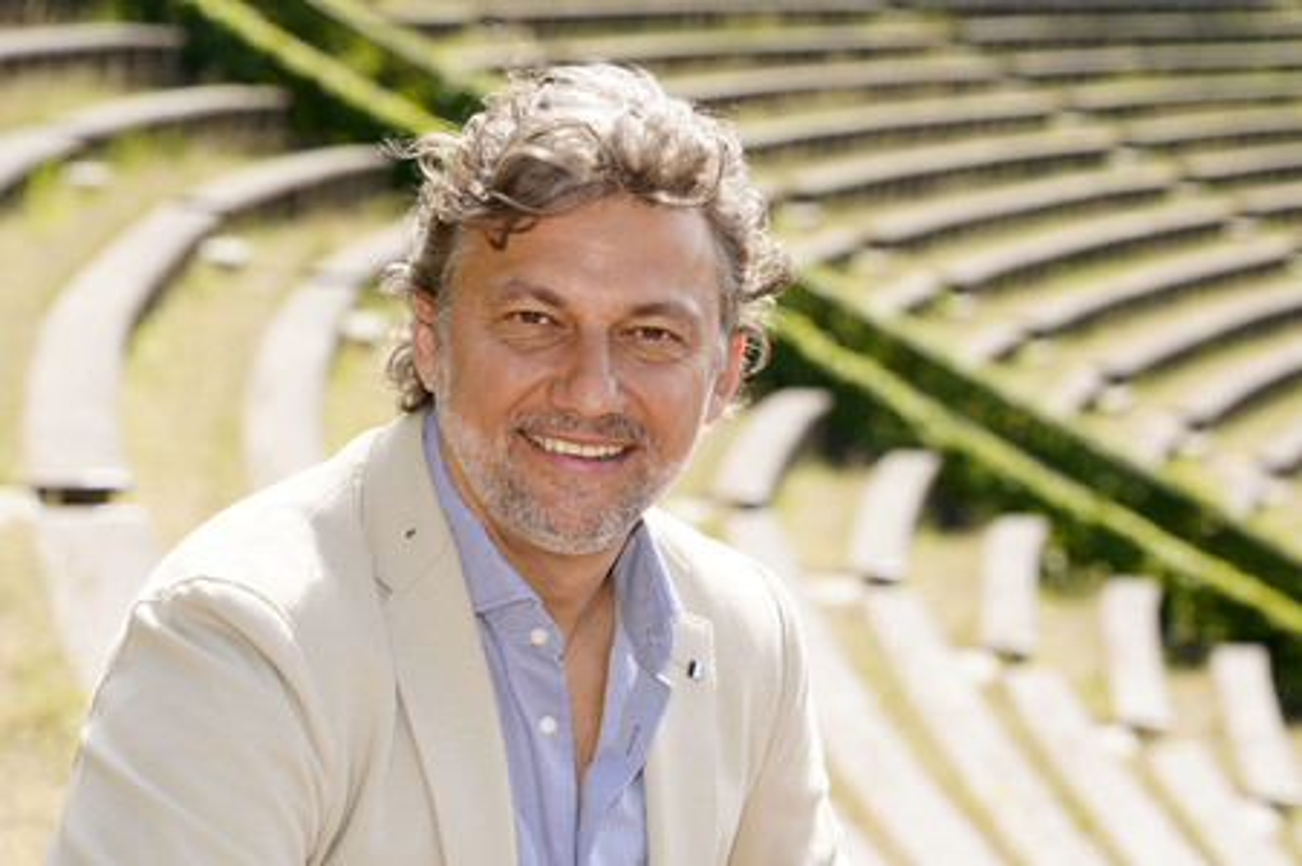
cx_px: 651
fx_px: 3975
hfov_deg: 18.6
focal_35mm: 110
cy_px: 433
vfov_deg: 12.4
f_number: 7.1
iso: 100
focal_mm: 110
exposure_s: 1/100
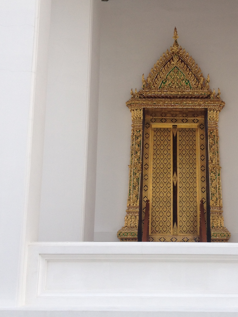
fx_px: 523
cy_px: 162
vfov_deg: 33.8
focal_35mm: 57
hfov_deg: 25.4
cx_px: 177
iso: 64
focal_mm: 4.28
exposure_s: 1/428
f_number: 2.4
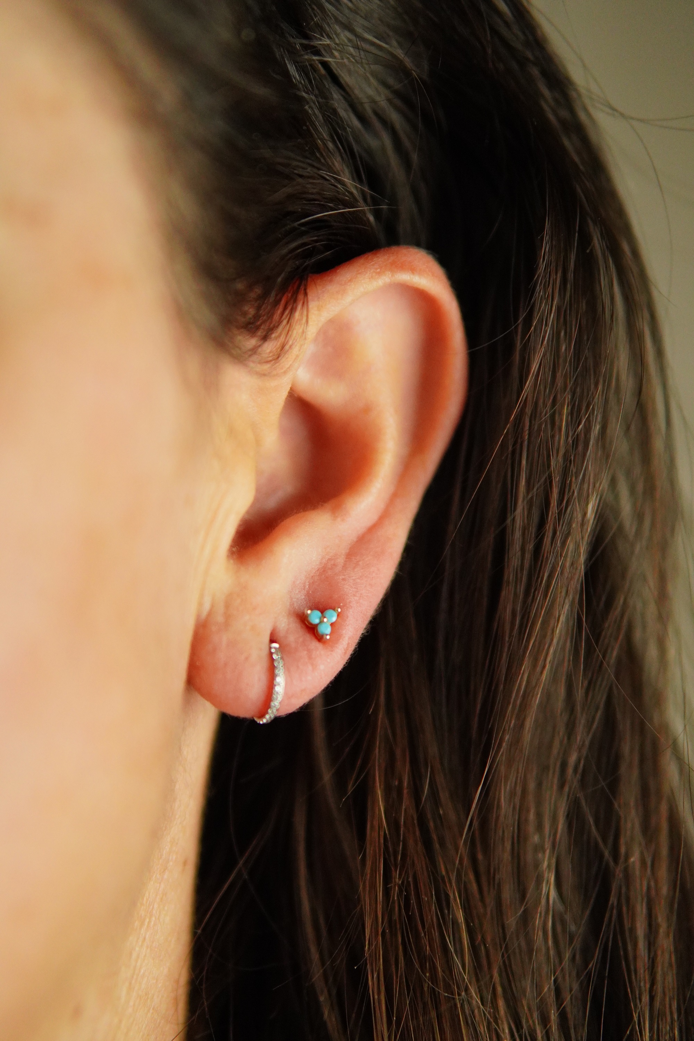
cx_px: 347
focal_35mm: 75
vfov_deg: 27.0
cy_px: 520
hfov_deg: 18.2
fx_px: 2169
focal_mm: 50
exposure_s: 1/1250
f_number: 1.8
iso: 1600
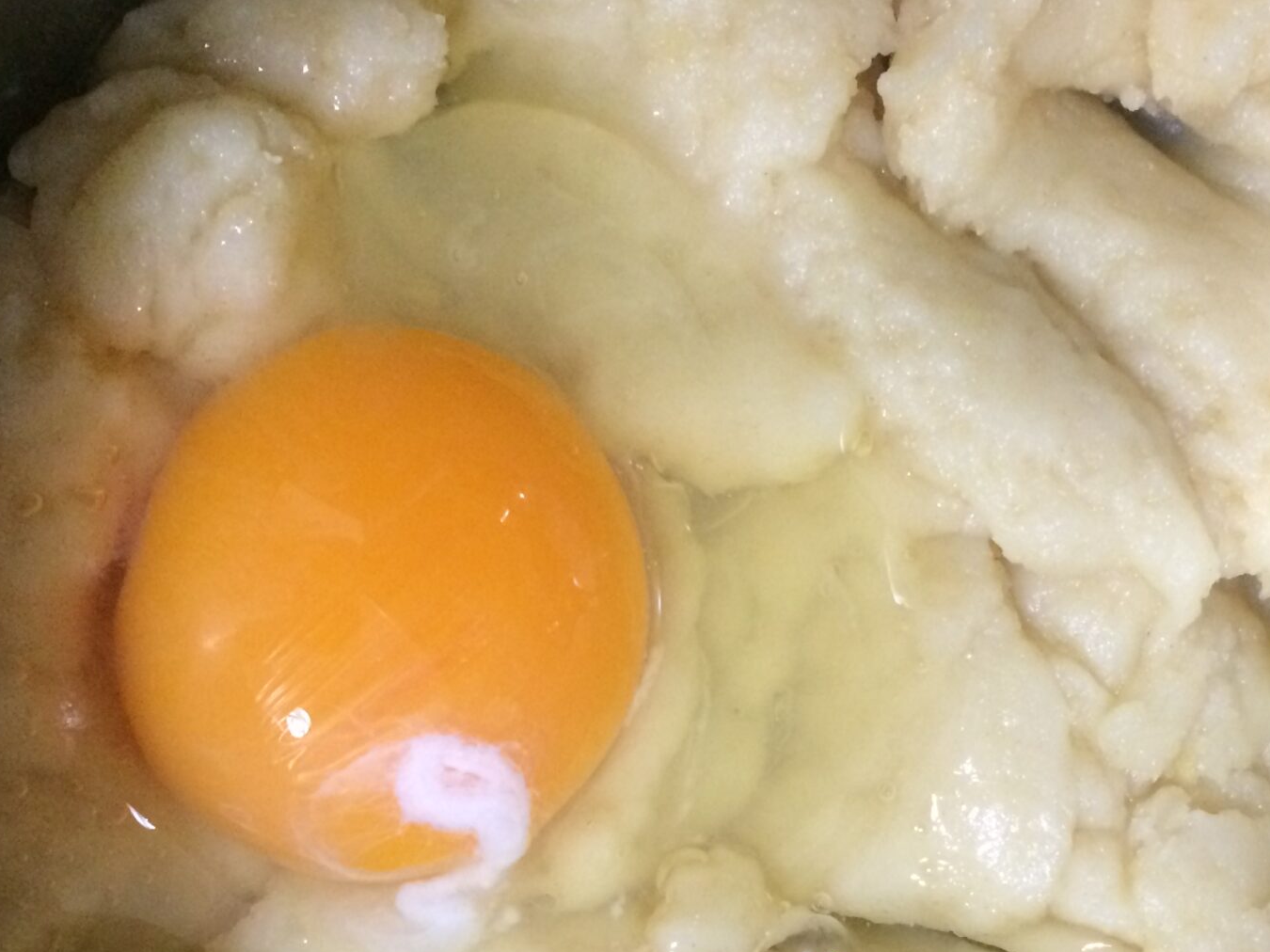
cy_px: 842
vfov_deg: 25.8
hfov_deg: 34.8
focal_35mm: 55
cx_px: 756
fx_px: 2017
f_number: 2.2
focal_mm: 4.15
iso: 320
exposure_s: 1/25
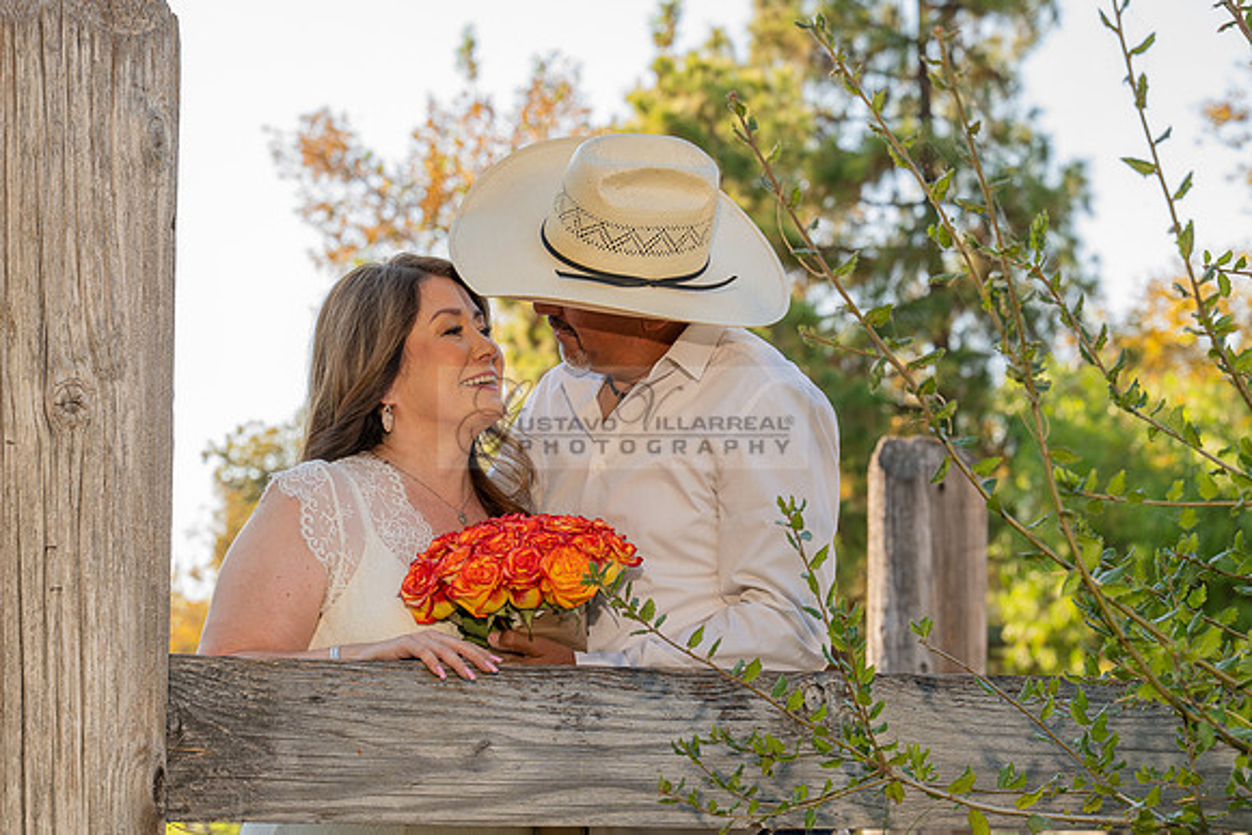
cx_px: 605
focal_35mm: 96
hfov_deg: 21.1
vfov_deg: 14.2
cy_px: 524
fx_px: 3353
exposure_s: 1/200
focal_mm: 70
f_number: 5.6
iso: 200
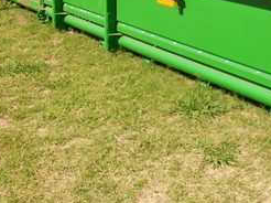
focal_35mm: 62
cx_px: 195
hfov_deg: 30.8
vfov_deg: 22.6
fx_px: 485
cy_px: -2
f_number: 2.7
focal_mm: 5
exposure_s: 1/1000
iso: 80
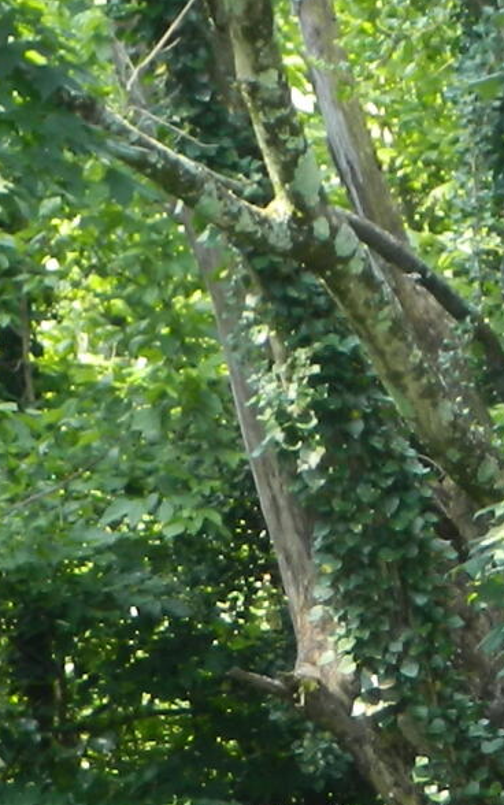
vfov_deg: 8.3
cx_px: 397
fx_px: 5577
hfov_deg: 5.2
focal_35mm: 254
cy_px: 570
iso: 80
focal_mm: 8.4
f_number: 3.6
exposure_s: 1/50
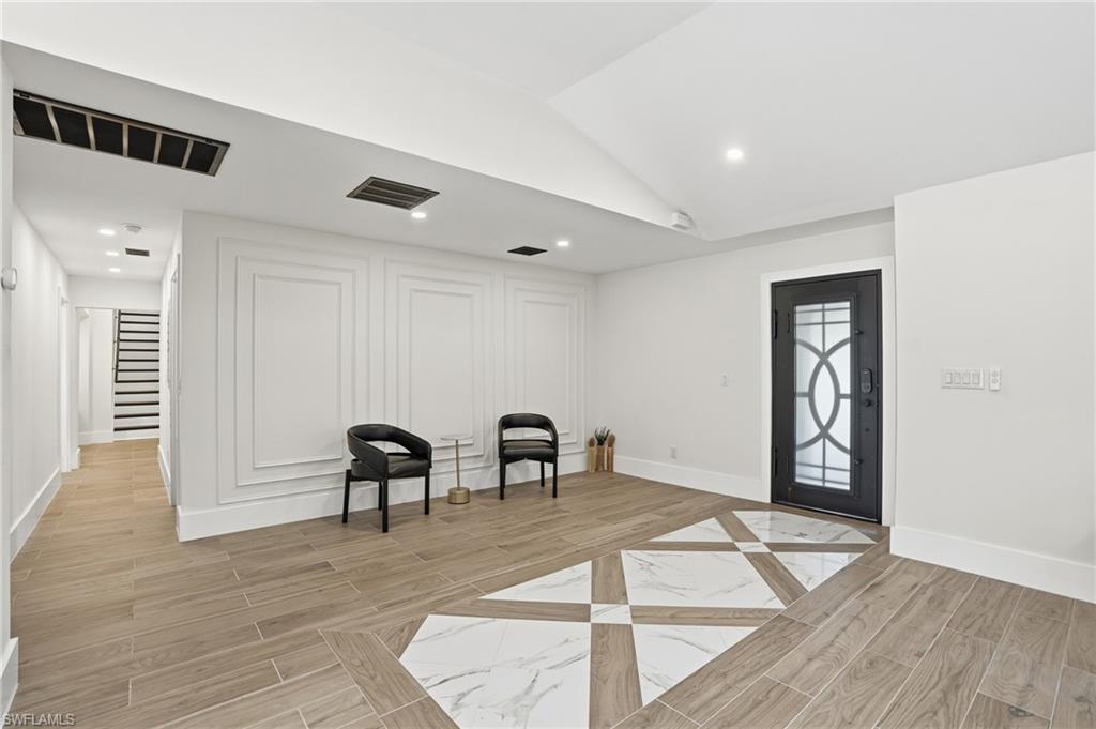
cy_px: 364
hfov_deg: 96.8
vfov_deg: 73.7
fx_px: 487
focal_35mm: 16
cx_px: 548
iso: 400
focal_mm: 16
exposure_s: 1/200
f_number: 9
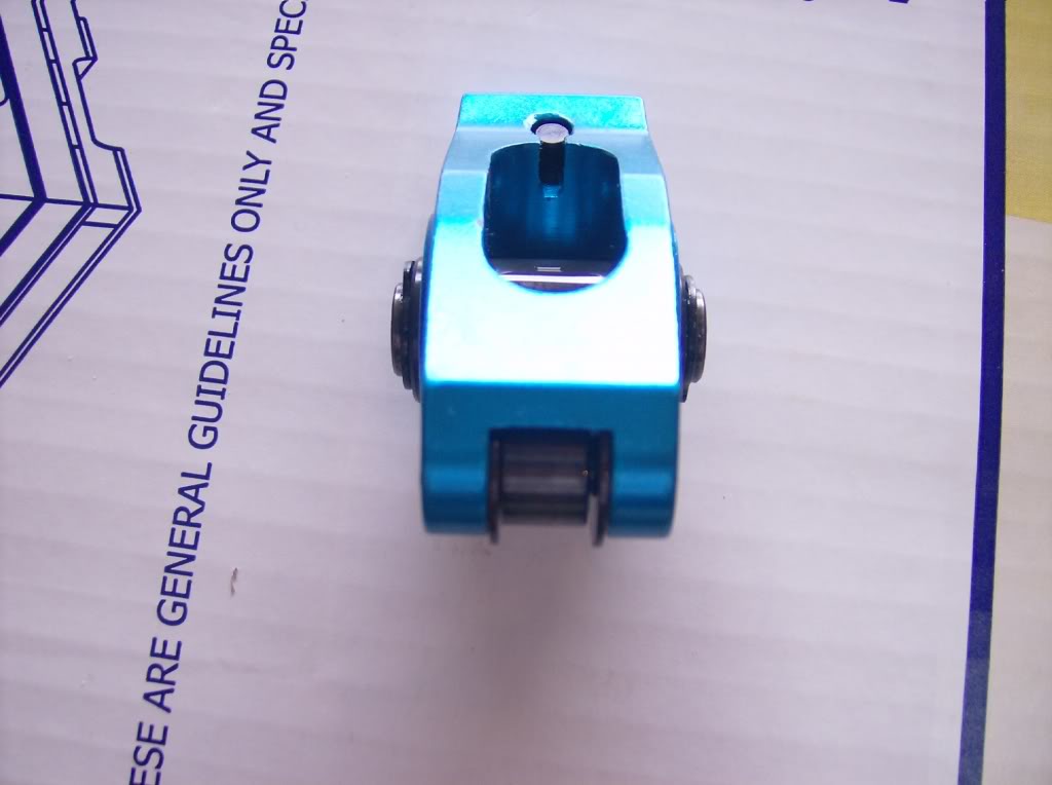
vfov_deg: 39.5
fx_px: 1092
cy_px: 392
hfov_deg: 51.4
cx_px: 526
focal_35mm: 36
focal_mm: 6
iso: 100
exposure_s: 1/64
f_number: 2.8
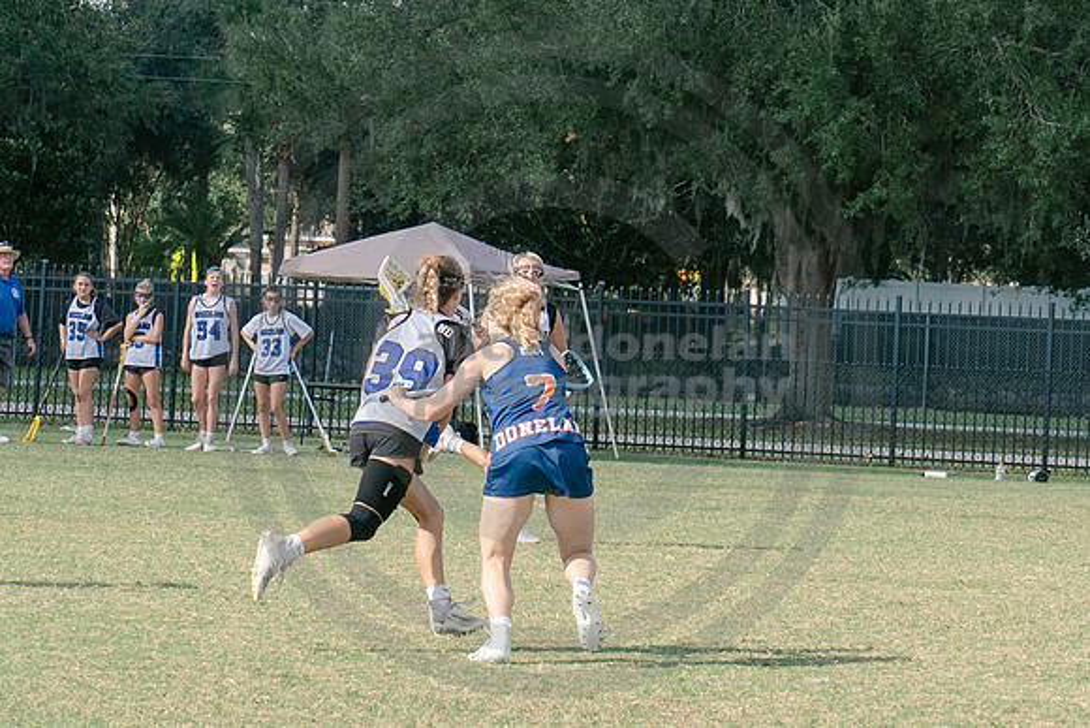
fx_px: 6721
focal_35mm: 222
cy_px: 373
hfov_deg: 9.3
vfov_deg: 6.2
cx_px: 606
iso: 250
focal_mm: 70
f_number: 5.6
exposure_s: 1/800
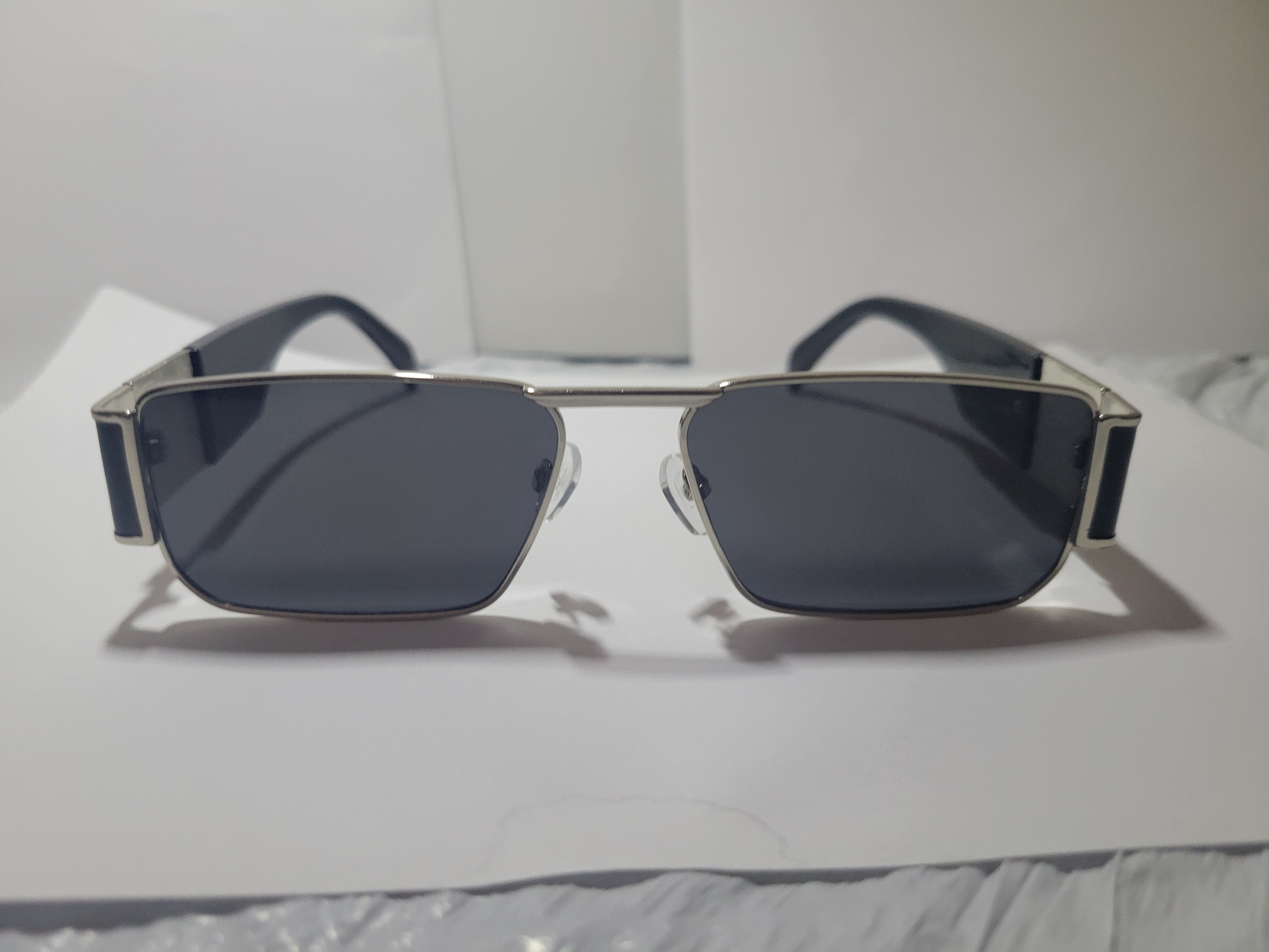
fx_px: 953
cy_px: 476
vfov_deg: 53.1
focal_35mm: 26
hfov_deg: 67.3
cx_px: 634
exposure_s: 1/40
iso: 250
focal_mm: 5.4
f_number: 1.8
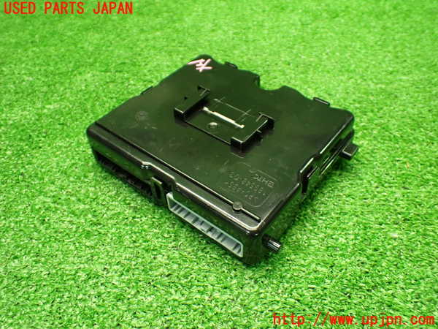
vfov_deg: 46.8
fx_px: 380
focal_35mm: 30
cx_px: 219
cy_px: 164
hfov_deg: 60.0
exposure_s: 1/80
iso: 800
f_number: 2.3
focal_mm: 5.4
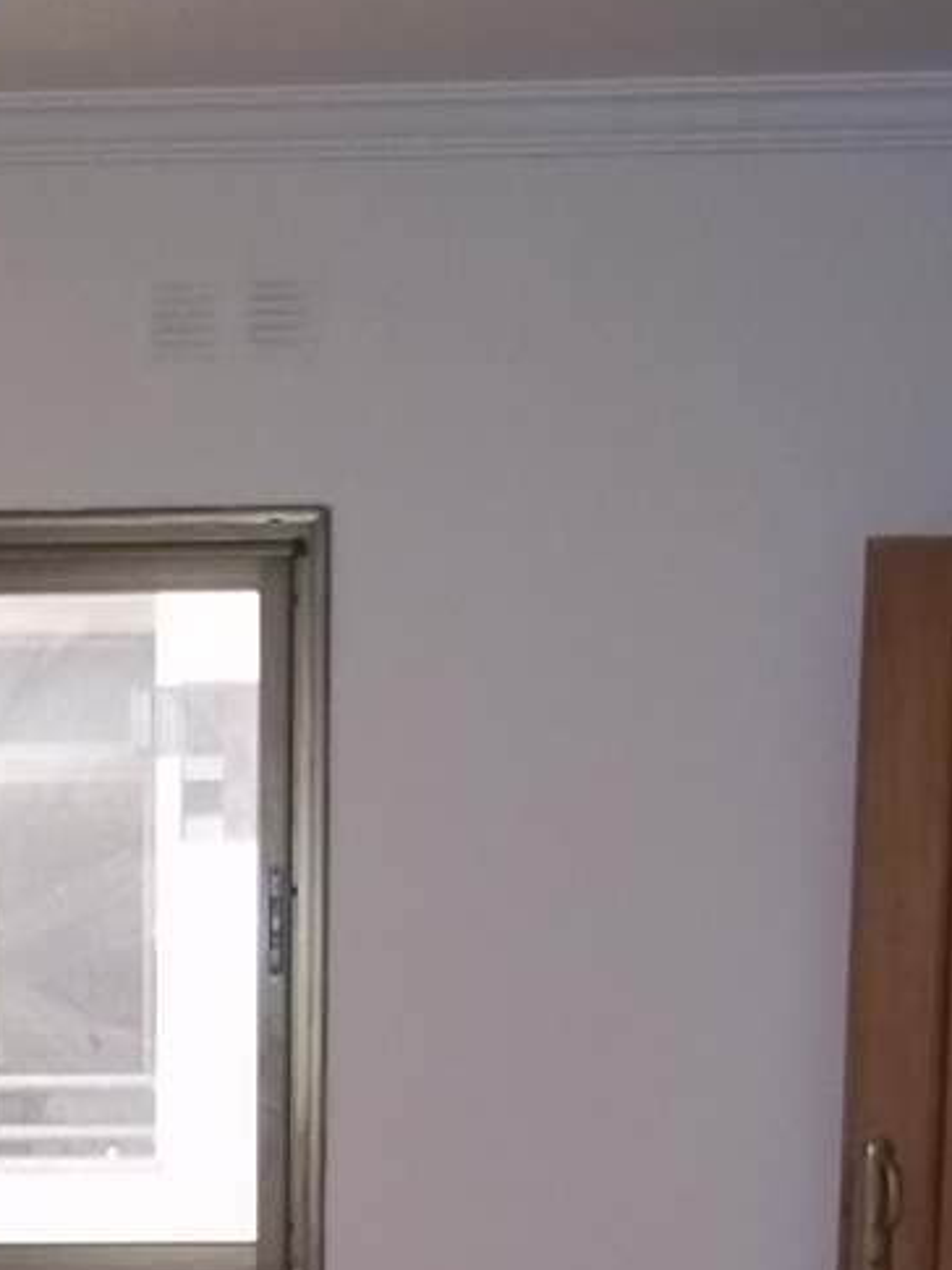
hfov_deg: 15.2
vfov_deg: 19.5
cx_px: -78
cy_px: 1516
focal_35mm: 95
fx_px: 3482
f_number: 3.1
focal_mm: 6.5
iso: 160
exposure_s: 1/50
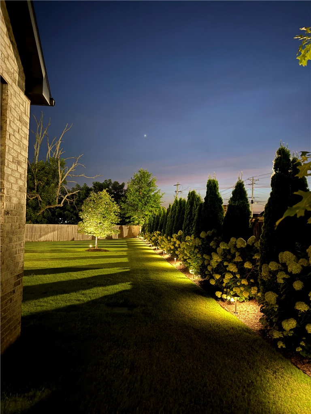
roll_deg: -0.6
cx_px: 156
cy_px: 207
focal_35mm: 24
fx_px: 287
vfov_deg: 71.6
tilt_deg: +2.4
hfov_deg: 56.8
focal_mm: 6.76
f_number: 1.78
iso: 2000
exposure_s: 1/5
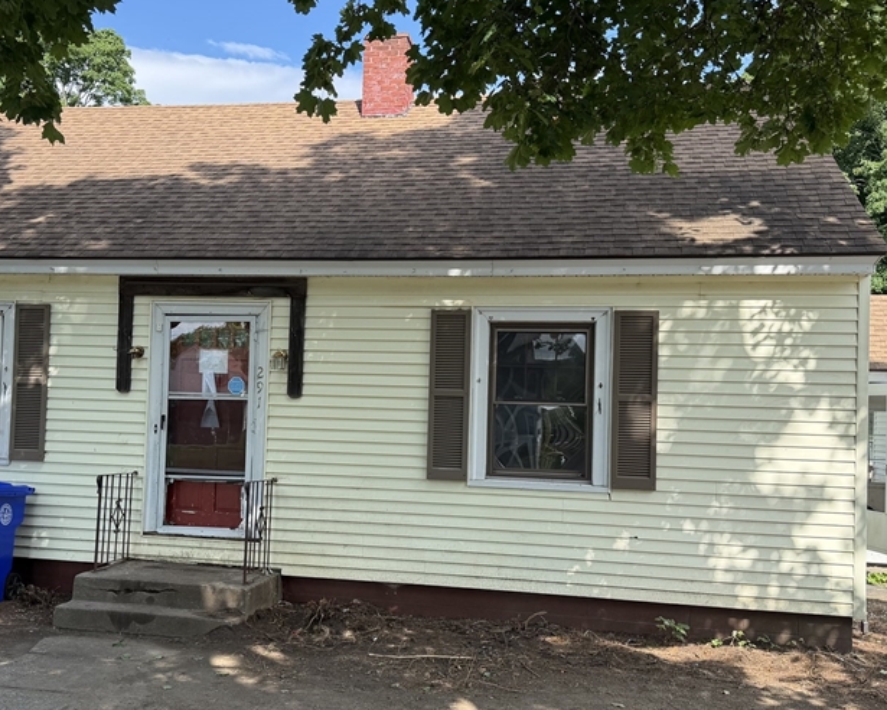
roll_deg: -1.6
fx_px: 1024
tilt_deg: +1.7
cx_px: 337
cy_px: 385
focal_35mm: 39
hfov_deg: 46.5
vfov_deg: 38.2
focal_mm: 6.76
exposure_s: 1/2000
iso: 100
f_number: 1.78
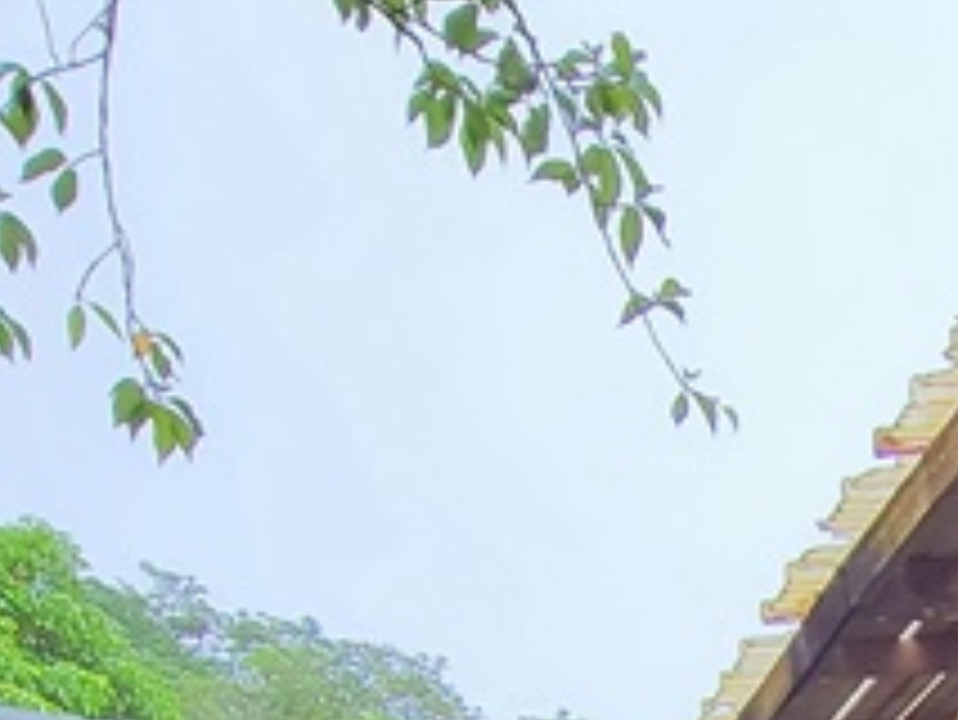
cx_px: 1277
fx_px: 1689
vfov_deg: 18.1
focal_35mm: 61
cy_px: 1364
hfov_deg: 26.4
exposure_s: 1/60
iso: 125
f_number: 2.2
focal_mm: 2.2
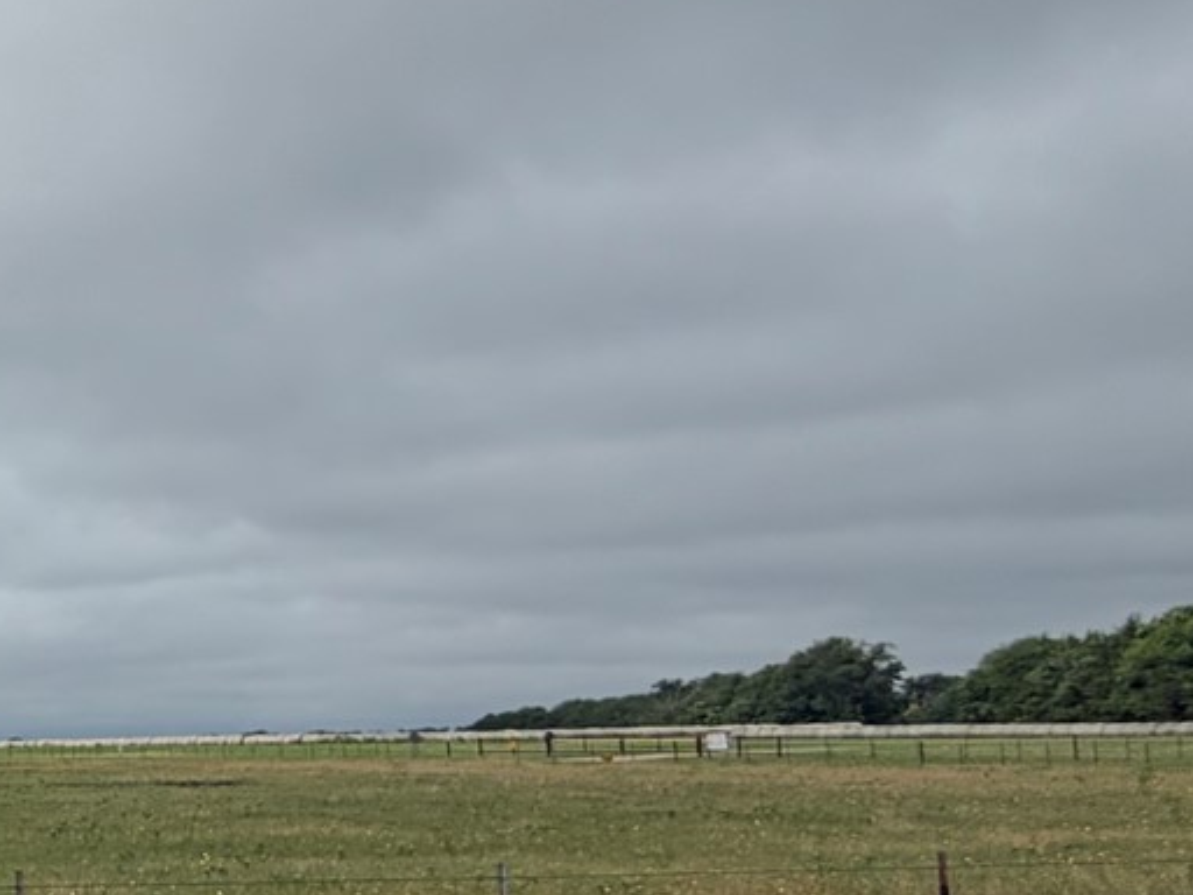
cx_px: -962
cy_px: 676
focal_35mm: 56
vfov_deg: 25.8
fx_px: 1930
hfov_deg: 21.7
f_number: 2.2
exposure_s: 1/1285
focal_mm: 2.22
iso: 20
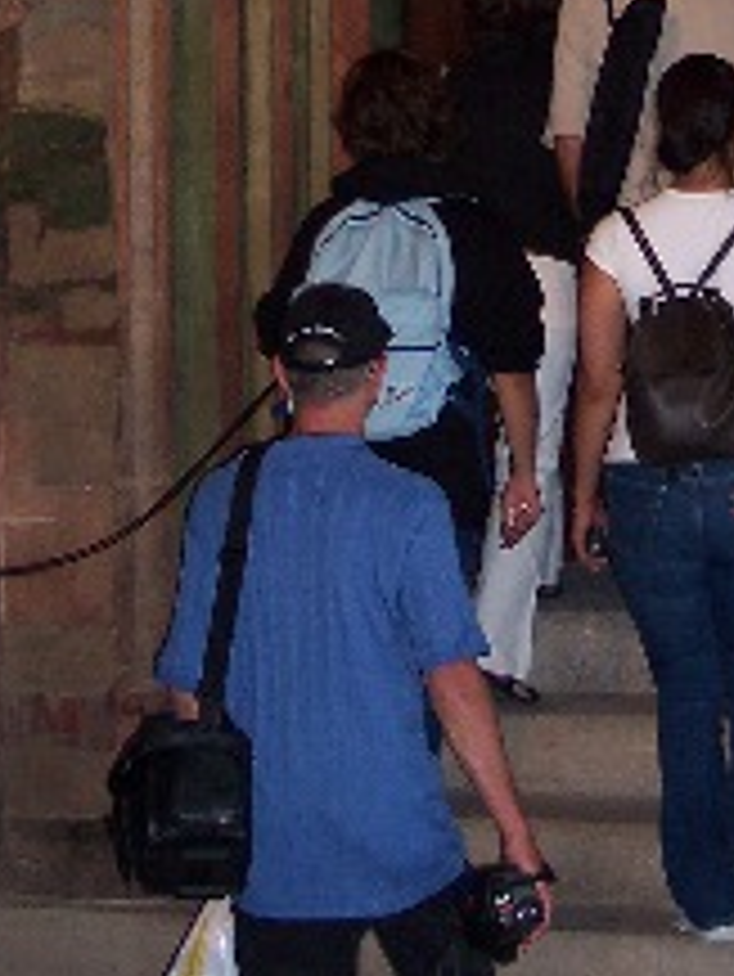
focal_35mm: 105
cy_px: -4
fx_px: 2966
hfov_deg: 14.1
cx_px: 516
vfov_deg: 18.2
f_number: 2.8
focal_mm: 8
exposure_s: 1/30
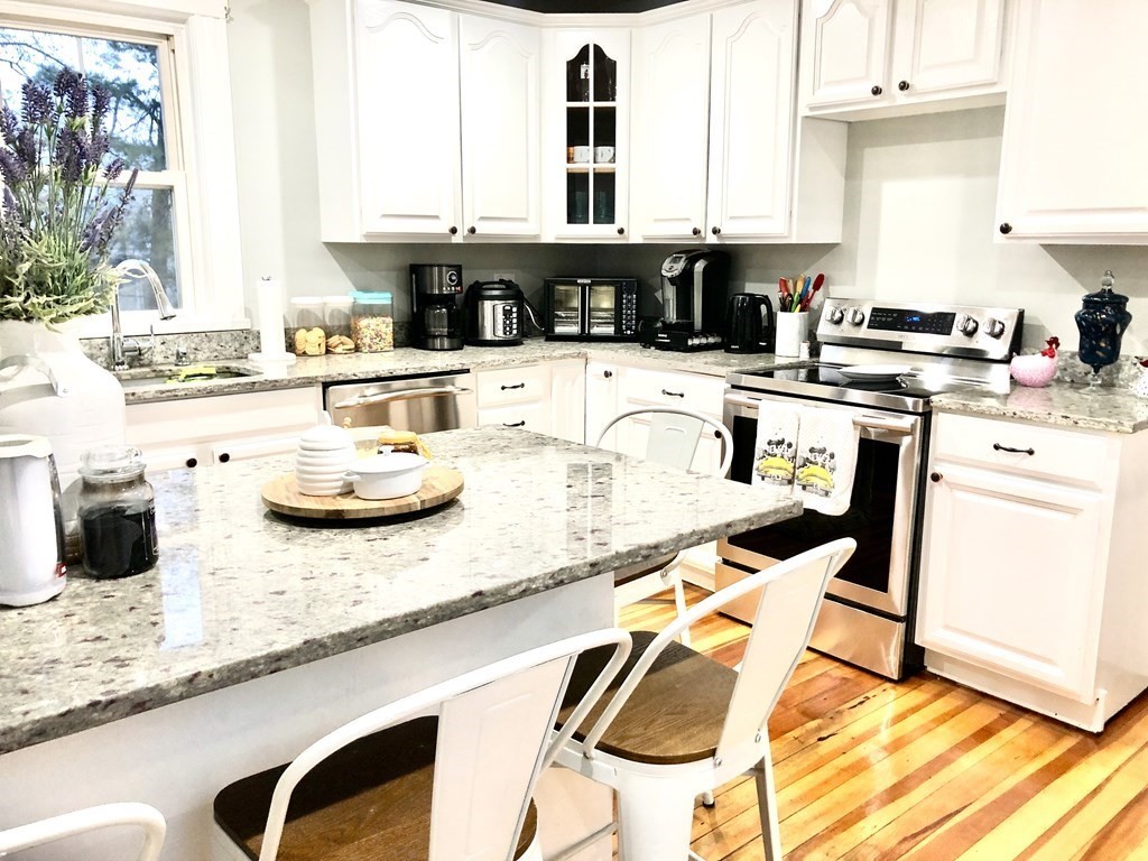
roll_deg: +0.8
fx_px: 929
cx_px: 574
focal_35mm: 28
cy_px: 430
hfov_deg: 63.4
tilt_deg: -11.1
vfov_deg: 49.7
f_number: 1.8
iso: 40
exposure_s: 1/17
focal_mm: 4
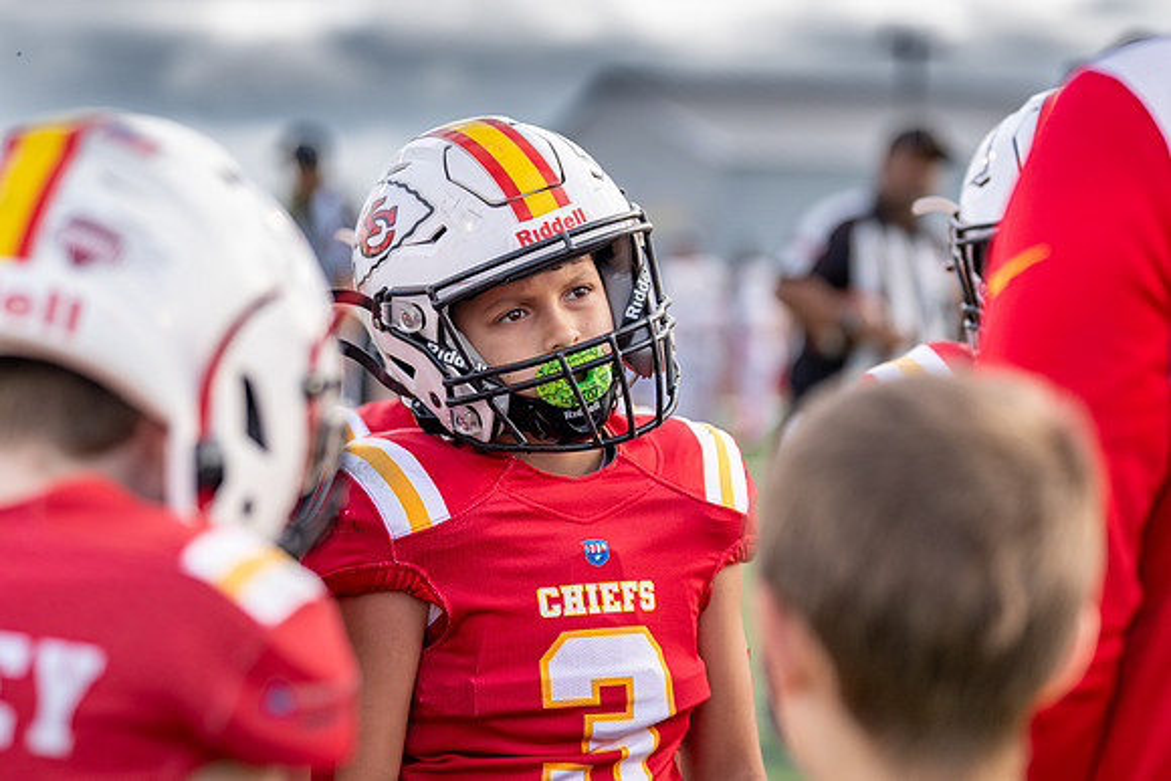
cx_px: 522
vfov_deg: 10.1
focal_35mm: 135
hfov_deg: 15.2
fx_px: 4401
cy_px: 359
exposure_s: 1/2500
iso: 500
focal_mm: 99
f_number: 2.8
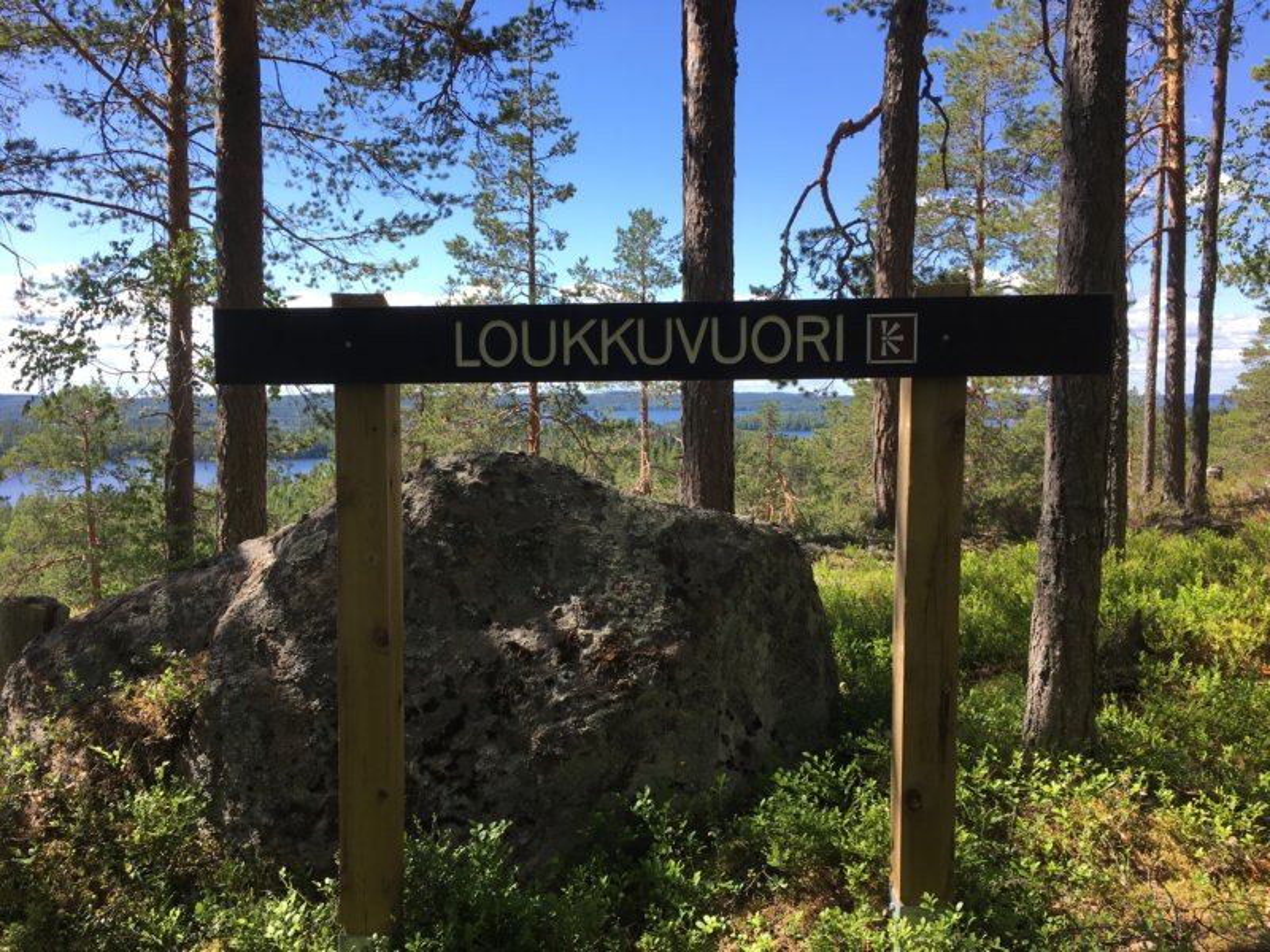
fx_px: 1064
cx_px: 635
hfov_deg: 61.7
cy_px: 476
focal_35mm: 29
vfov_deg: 48.2
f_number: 2.2
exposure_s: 1/641
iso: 25
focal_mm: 4.15
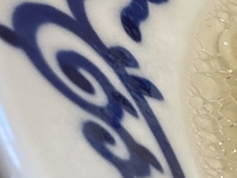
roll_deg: -27.6
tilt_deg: -34.1
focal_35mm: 169
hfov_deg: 9.7
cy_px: 235
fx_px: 1156
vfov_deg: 8.6
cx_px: 649
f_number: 1.8
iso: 64
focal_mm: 3.99
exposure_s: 1/50
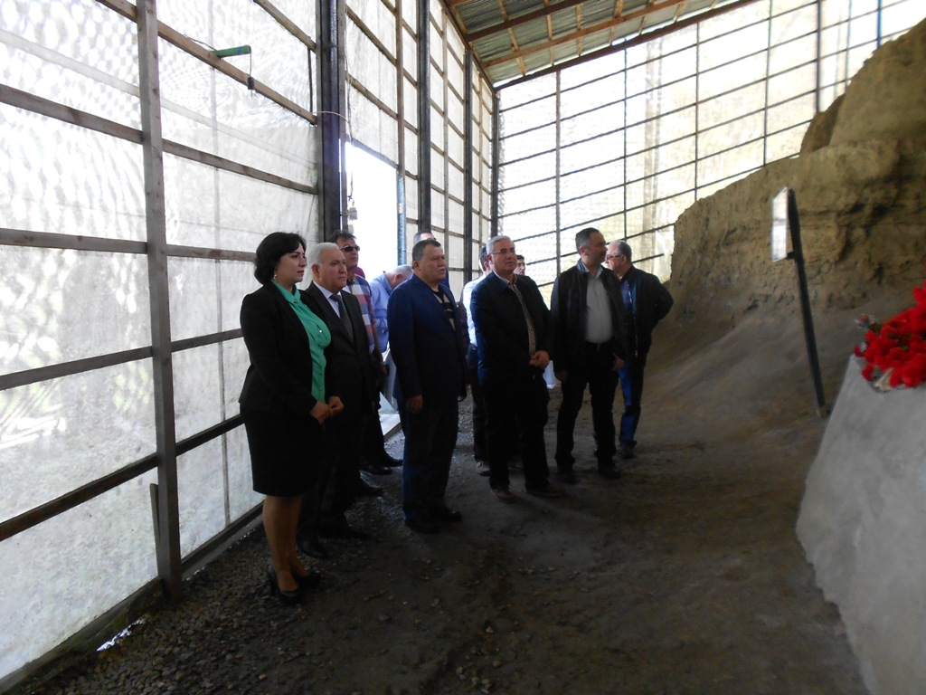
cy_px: 348
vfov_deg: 53.1
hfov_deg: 67.3
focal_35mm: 26
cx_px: 463
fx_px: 696
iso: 250
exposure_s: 1/30
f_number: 3.2
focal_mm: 4.6
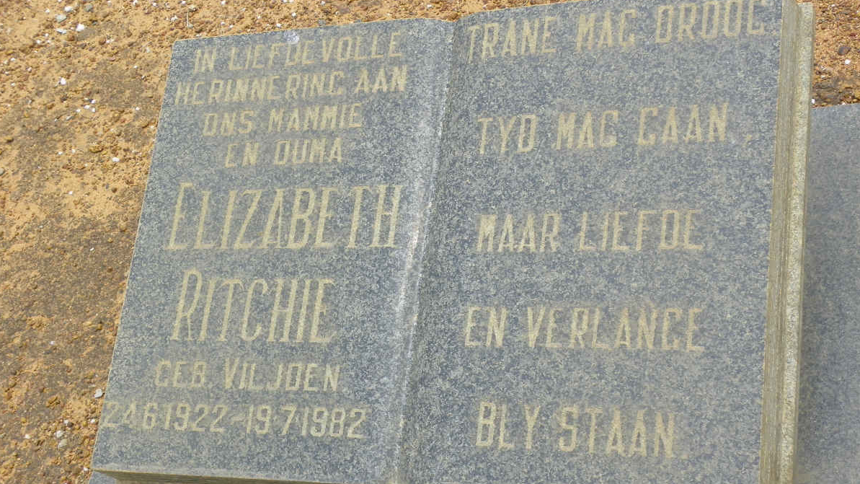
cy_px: 268
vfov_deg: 21.1
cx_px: 430
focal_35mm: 57
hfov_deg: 36.6
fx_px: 1300
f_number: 5
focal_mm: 9.2
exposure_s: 1/200
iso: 64
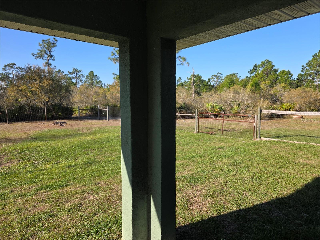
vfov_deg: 58.9
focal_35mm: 23
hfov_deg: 73.9
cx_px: 160
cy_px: 120
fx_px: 213
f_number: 1.7
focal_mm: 6.3
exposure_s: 1/2843
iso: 80
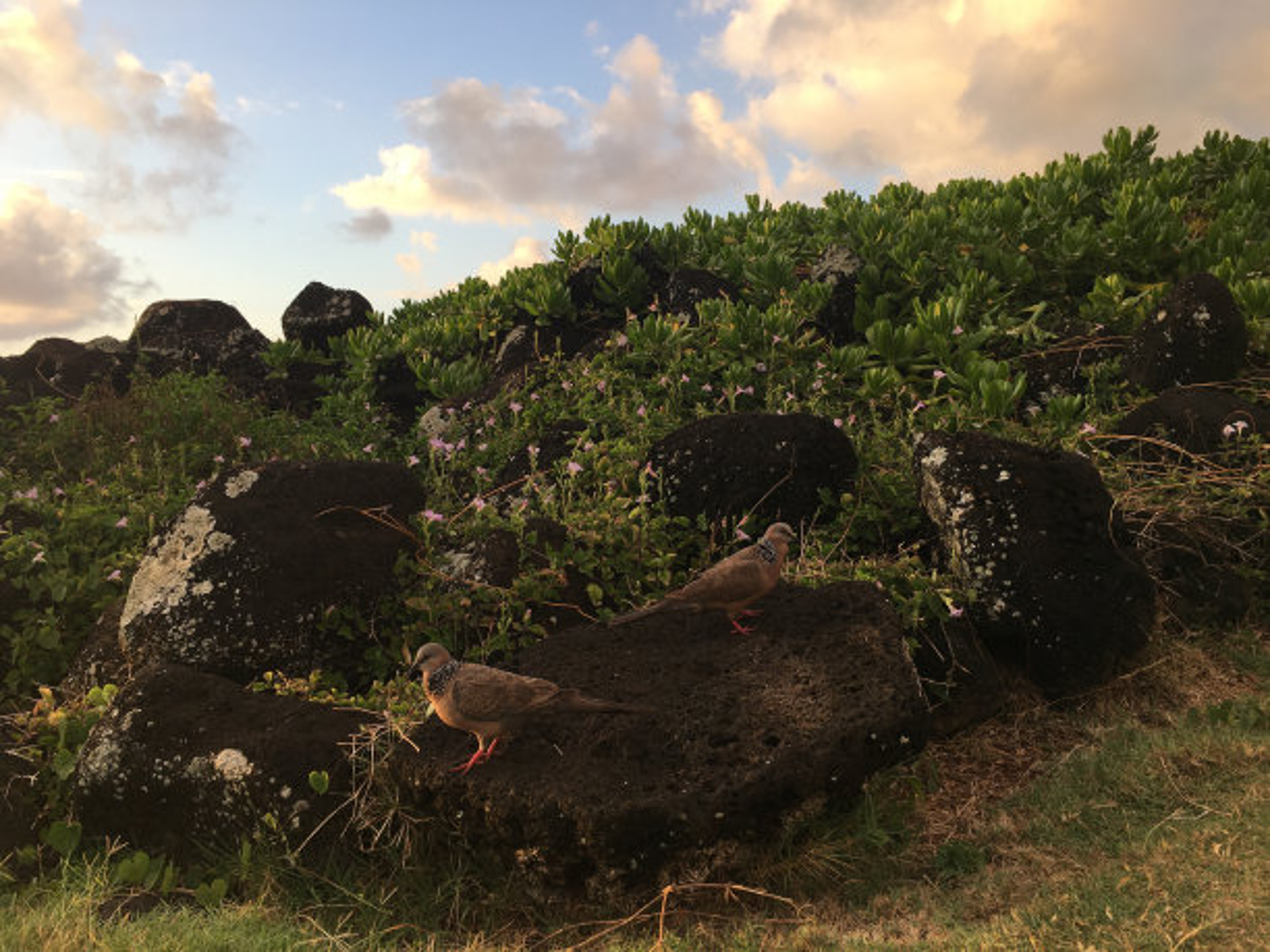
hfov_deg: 61.7
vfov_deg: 48.2
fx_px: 1064
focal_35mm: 29
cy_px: 476
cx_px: 635
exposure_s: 1/209
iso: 25
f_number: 2.2
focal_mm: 4.15
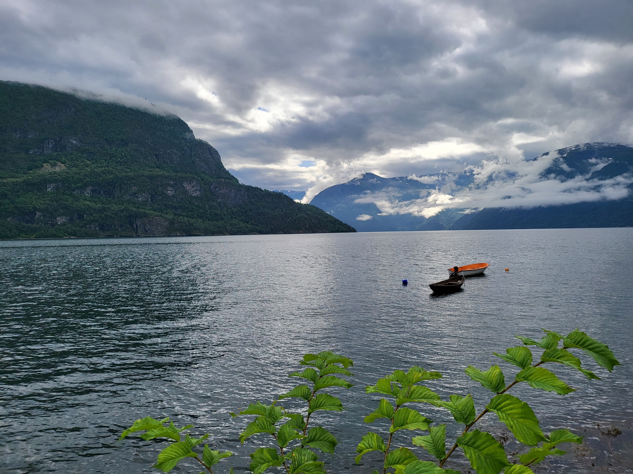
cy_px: 237
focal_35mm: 24
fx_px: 439
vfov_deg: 56.8
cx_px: 316
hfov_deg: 71.6
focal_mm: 5
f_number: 1.8
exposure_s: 1/2537
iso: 40
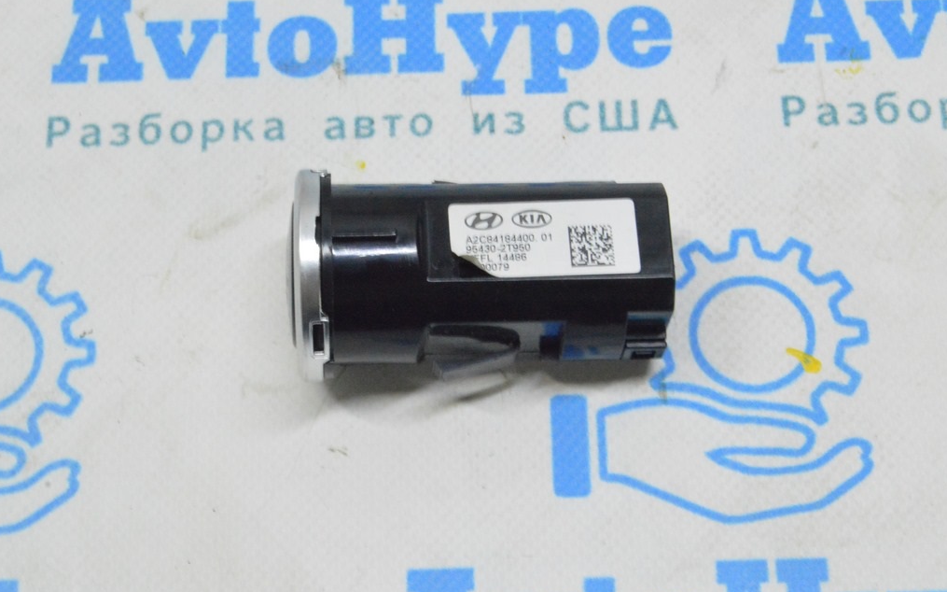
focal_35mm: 74
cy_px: 292
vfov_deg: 17.6
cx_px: 473
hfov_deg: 27.9
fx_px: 1910
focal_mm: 48
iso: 6400
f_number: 20
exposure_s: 1/20
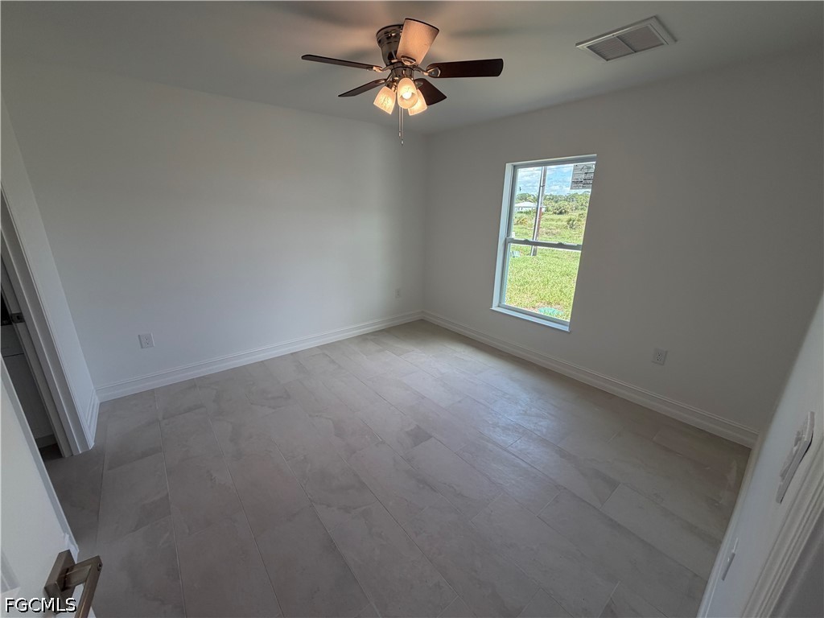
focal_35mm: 14
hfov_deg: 102.1
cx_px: 412
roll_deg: -1.2
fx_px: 333
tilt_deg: -18.0
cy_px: 309
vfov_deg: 85.7
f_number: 2.2
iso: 100
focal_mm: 2.22
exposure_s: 1/120
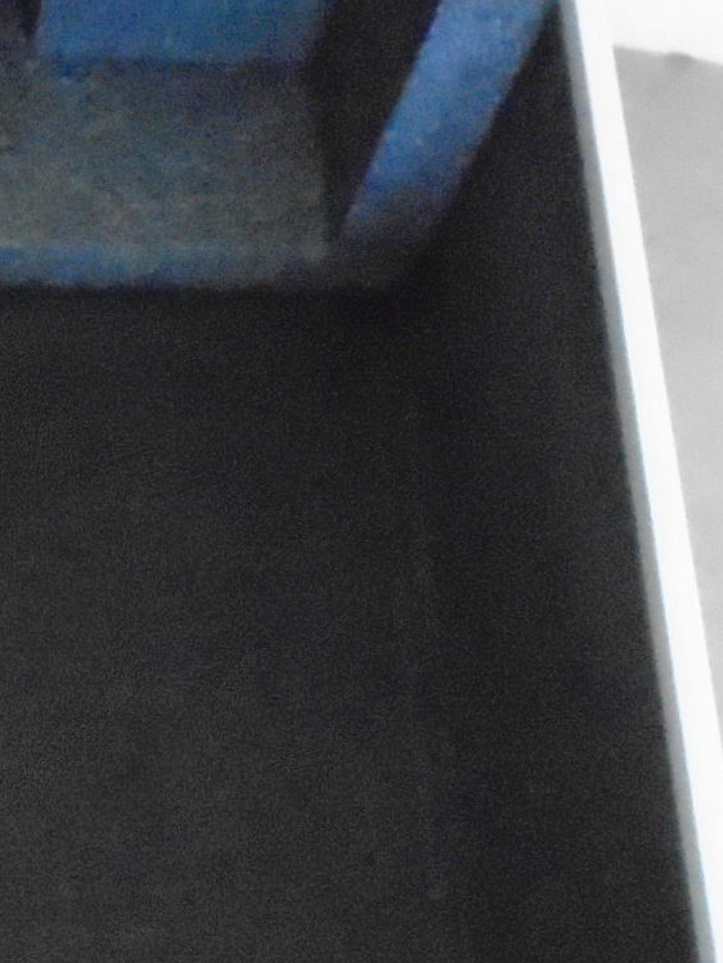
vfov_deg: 21.7
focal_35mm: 90
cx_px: -114
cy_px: 590
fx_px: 2506
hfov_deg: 15.9
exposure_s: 1/50
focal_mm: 4.6
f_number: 3.2
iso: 1600
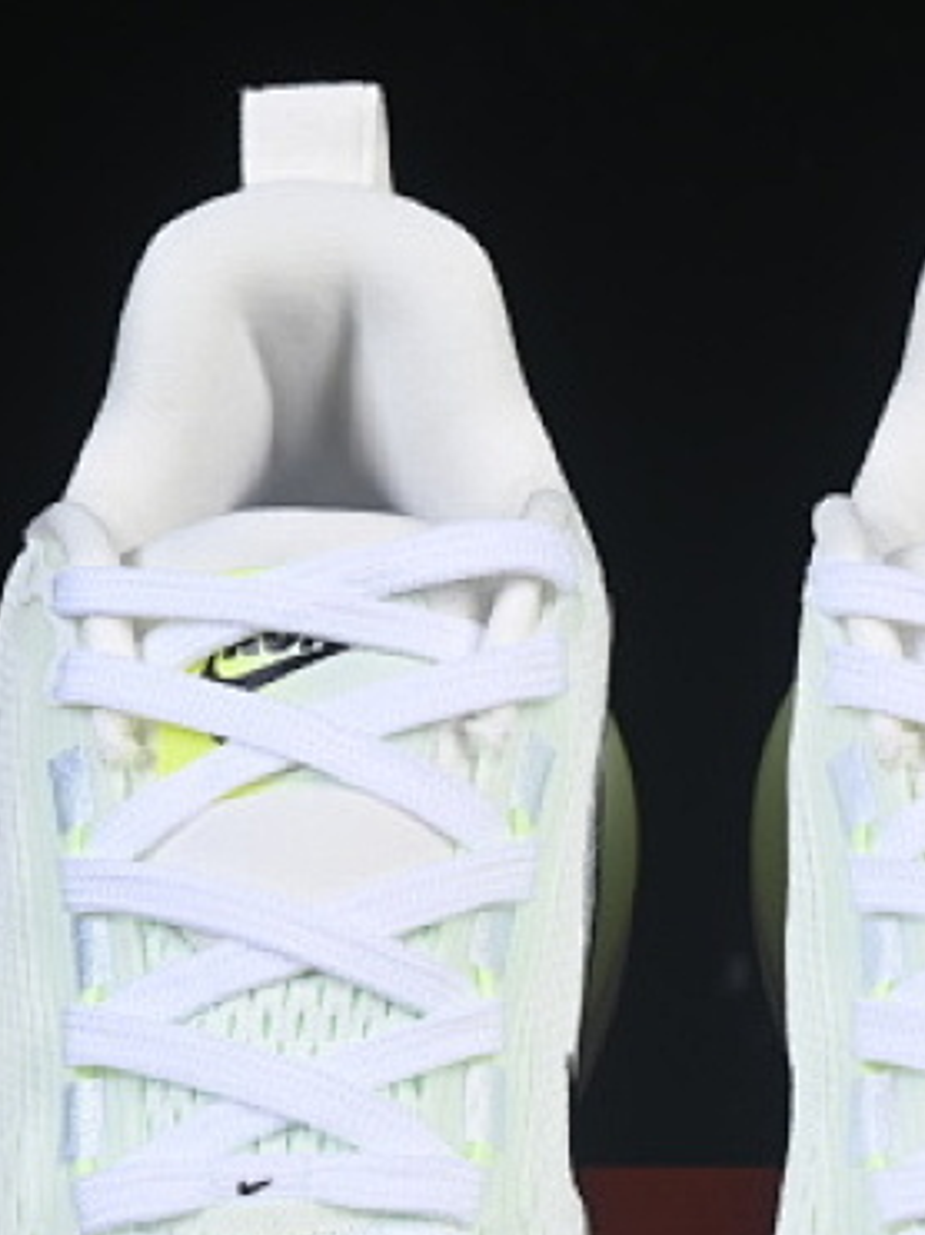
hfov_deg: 7.1
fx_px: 7486
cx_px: 646
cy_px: 1188
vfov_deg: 9.4
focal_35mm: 210
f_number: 8
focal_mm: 50
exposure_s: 1/125
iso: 160
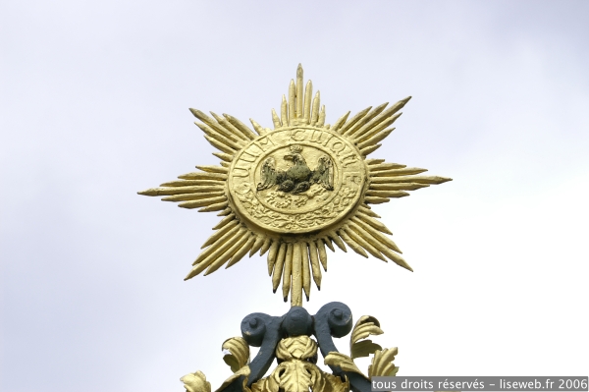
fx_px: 1716
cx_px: 294
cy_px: 196
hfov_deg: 19.5
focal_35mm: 105
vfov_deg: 13.0
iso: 100
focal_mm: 70
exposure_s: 1/160
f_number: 8
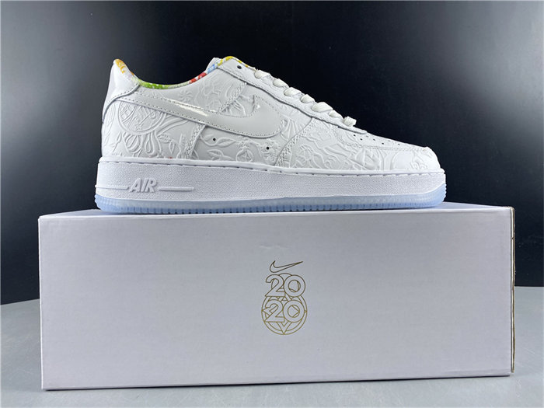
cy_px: 204
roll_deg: +1.7
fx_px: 409
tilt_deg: -1.4
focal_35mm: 26
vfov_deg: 53.1
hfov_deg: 67.3
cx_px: 272
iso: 40
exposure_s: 1/100
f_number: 1.8
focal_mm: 4.25
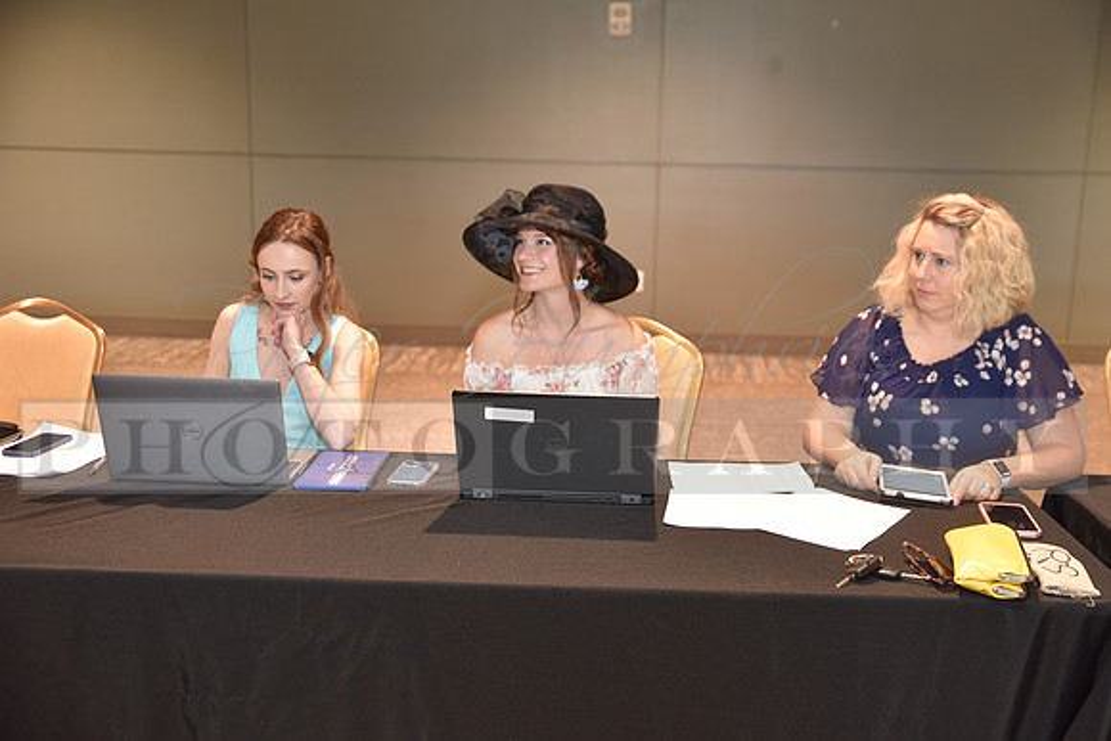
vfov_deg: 33.4
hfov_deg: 48.4
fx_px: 1235
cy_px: 370
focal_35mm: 40
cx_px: 556
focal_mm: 40
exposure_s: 1/60
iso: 1000
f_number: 2.8
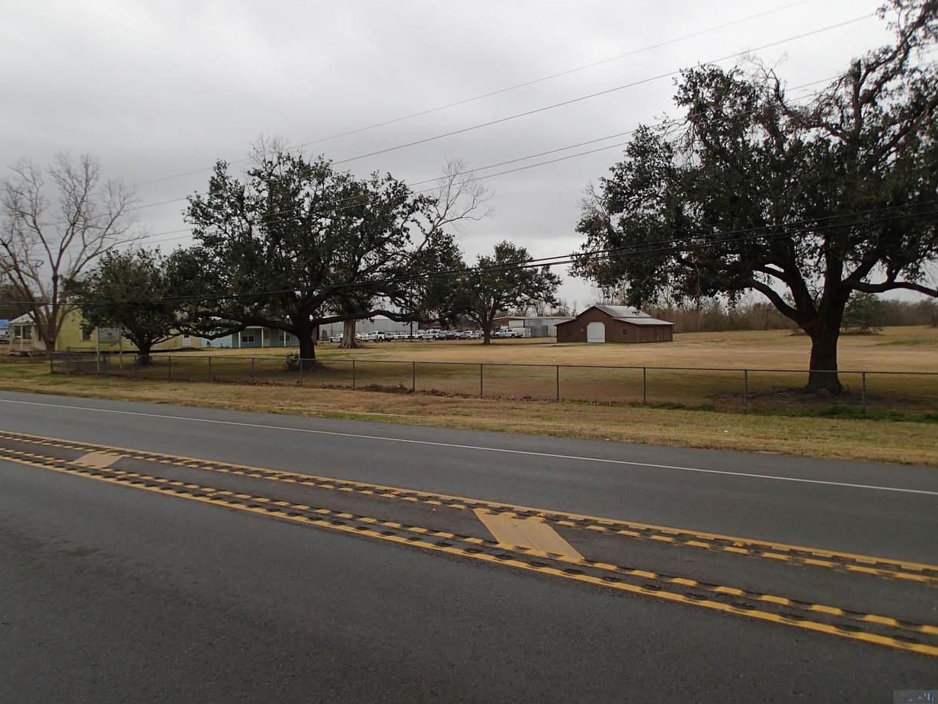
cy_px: 342
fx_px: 704
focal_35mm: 26
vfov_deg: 53.0
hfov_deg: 67.3
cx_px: 453
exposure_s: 1/800
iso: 100
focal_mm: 4.5
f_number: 2.8
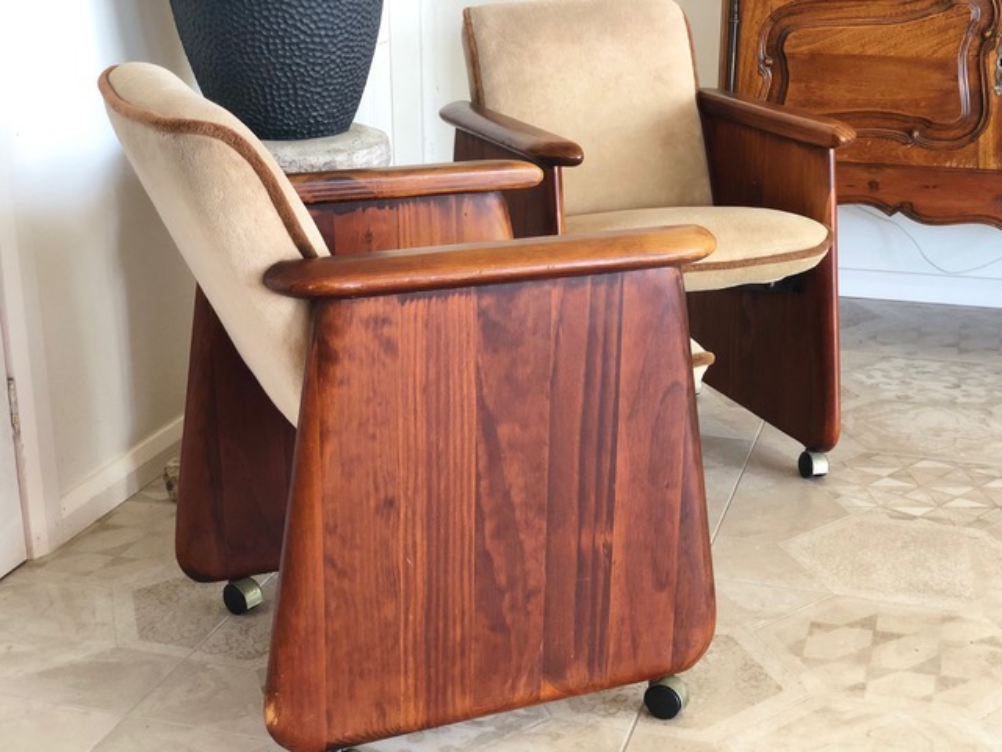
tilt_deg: -16.9
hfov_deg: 36.8
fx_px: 1505
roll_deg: +1.5
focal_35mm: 52
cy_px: 376
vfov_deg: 28.0
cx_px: 501
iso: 80
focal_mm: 6
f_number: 2.4
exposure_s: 1/40
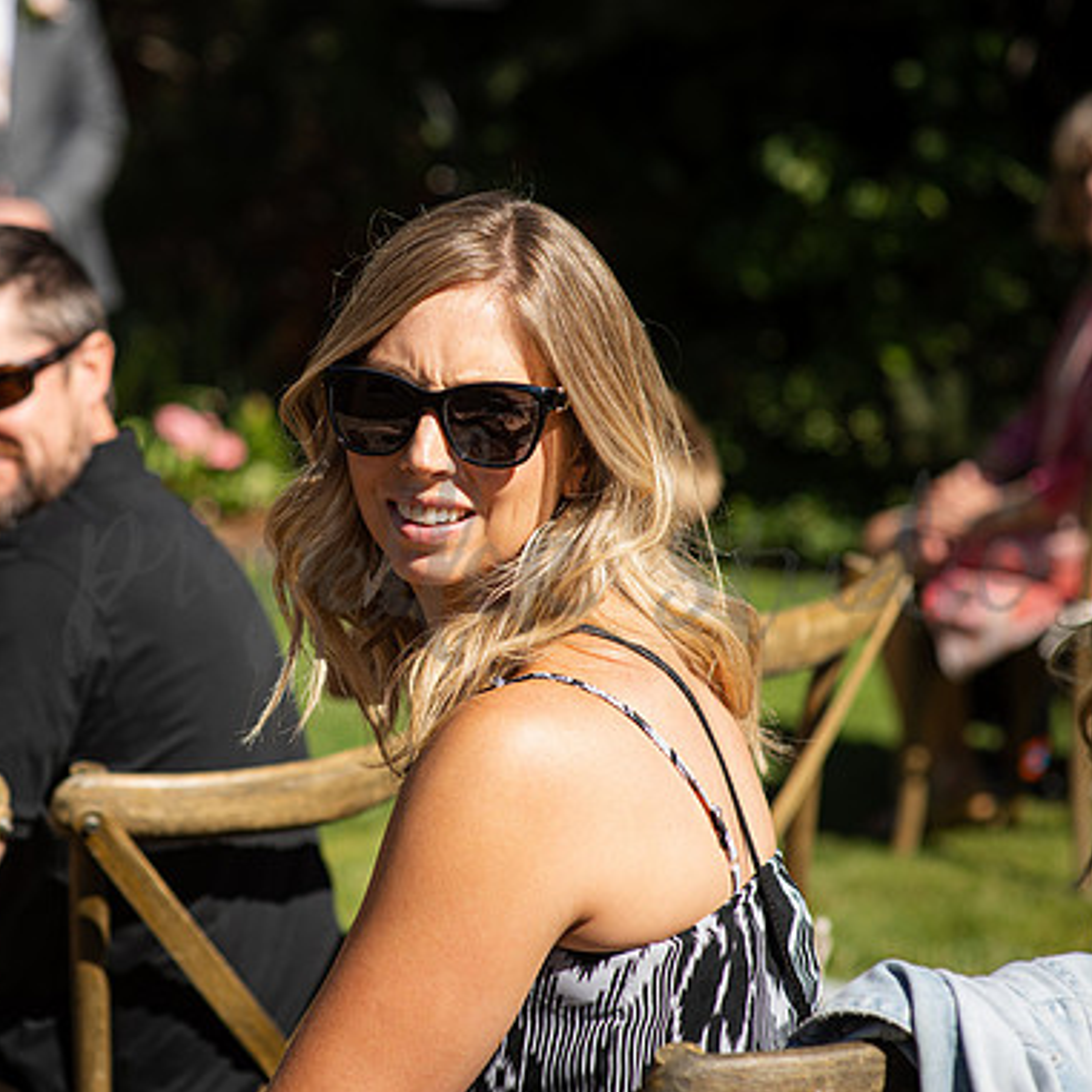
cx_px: 327
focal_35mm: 110
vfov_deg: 15.8
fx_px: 3926
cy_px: 550
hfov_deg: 15.8
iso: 200
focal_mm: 85
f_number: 3.2
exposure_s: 1/1600
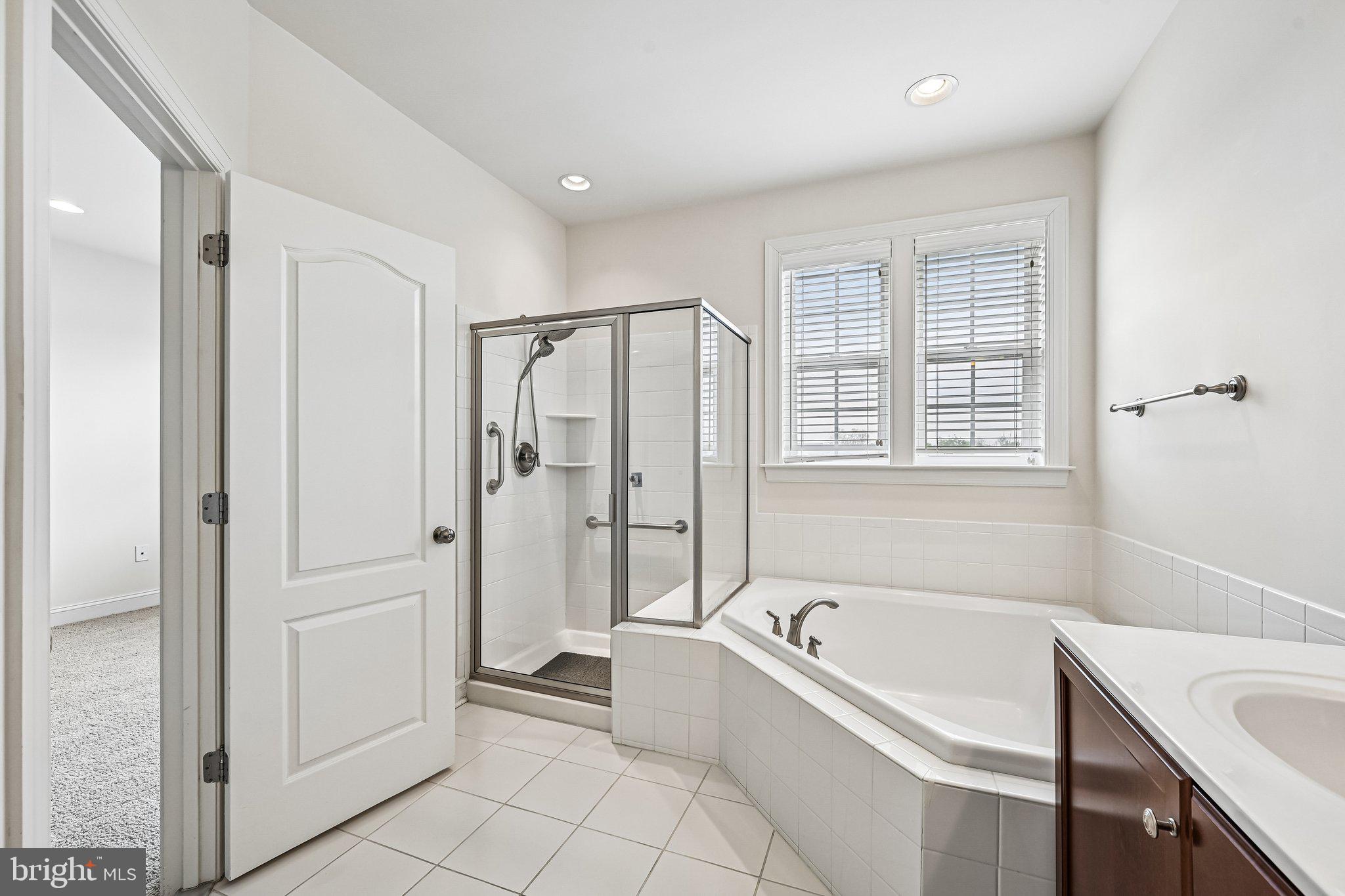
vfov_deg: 81.2
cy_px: 448
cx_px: 672
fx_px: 523
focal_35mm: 14
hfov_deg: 104.3
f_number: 8
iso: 100
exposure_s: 1/30
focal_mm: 14
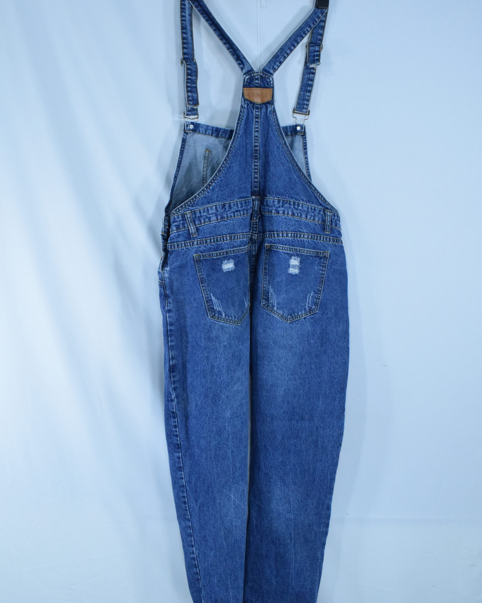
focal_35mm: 36
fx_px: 634
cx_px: 240
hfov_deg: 41.6
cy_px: 280
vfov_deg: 50.8
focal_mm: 21
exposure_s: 1/320
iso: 3200
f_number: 9
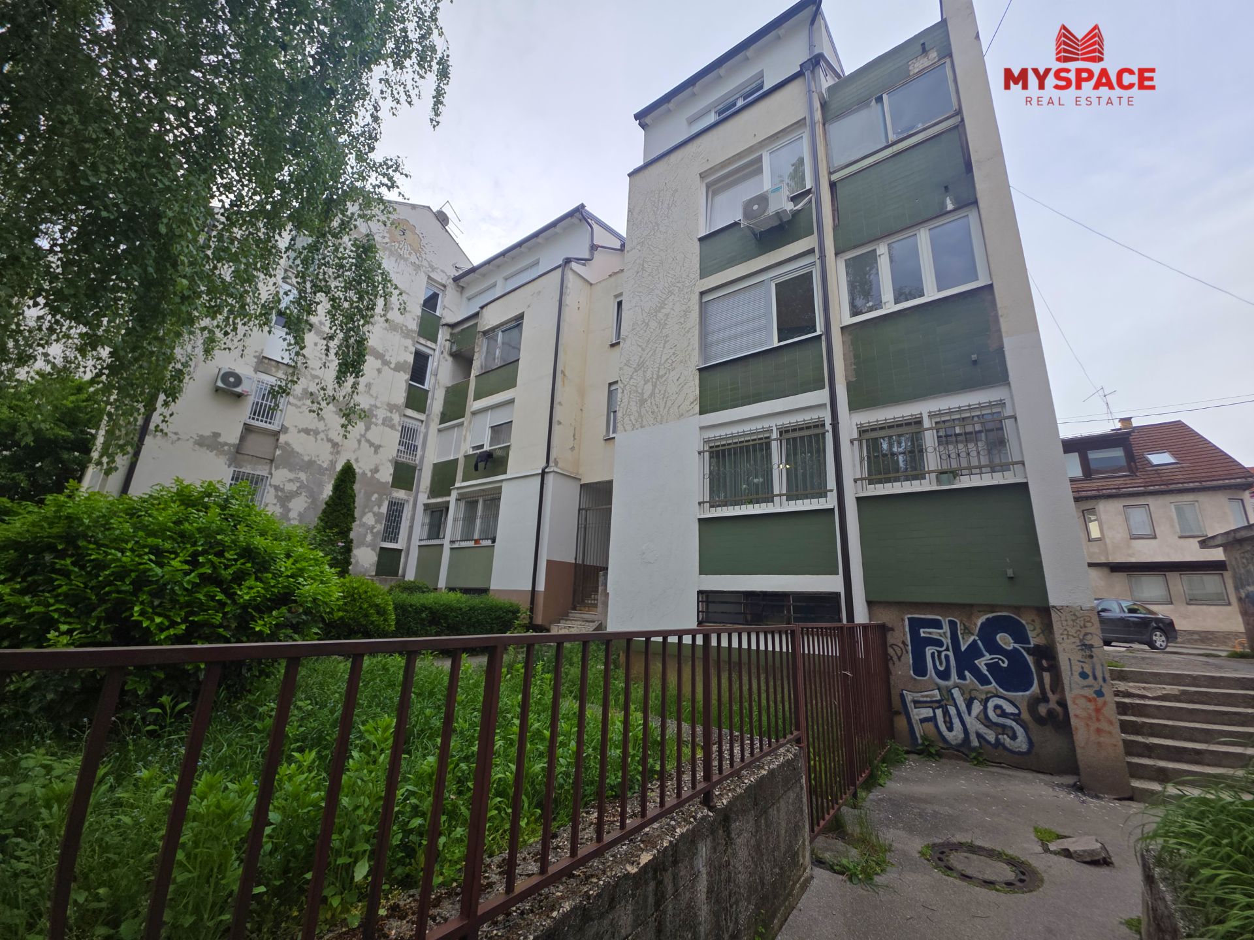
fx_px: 471
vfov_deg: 89.9
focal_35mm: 13
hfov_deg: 106.2
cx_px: 627
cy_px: 470
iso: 40
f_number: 1.9
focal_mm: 2.2
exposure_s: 1/375
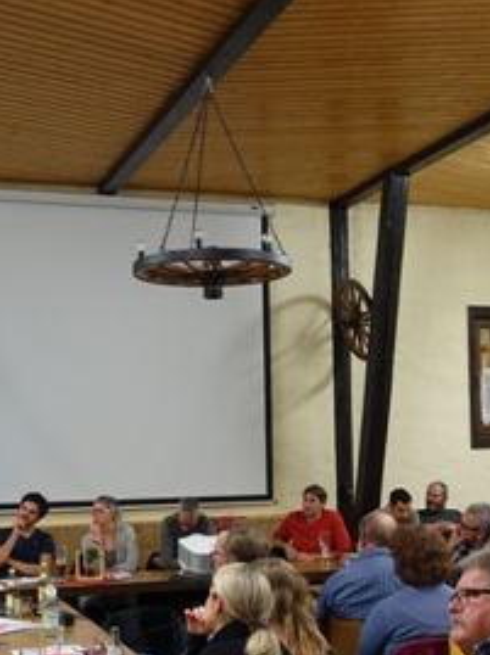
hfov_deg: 26.5
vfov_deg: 34.7
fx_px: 1041
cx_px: 227
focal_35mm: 55
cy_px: 437
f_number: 1.8
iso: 250
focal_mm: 8.8
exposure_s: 1/30
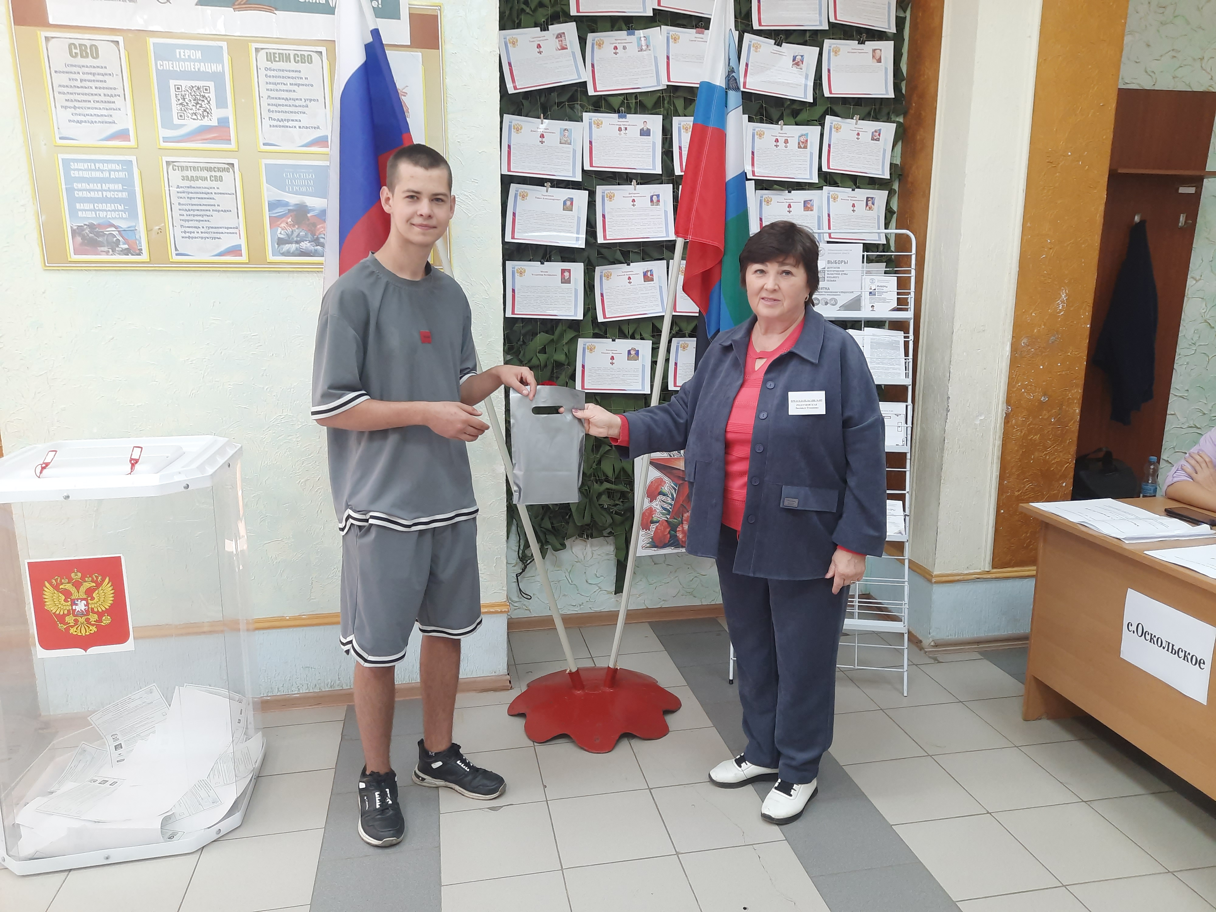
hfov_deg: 69.4
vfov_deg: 54.9
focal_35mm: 25
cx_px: 608
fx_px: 878
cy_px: 456
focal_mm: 4.6
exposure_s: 1/50
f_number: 2
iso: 125
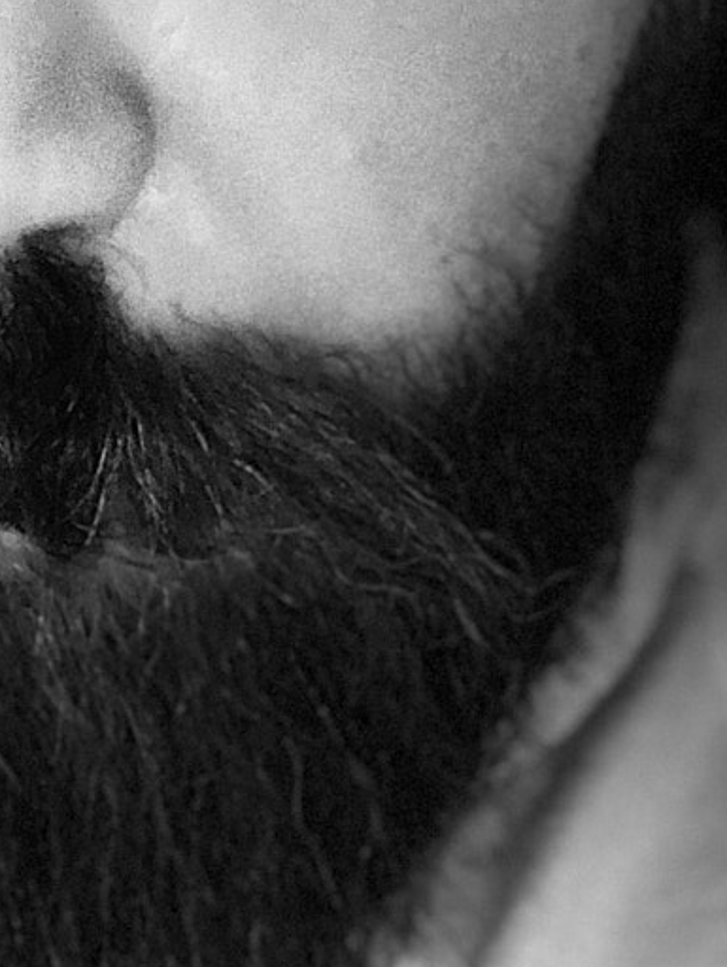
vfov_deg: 19.6
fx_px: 2796
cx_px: 21
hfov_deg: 14.6
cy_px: 597
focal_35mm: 100
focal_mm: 2.87
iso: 500
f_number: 2.2
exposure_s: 1/17
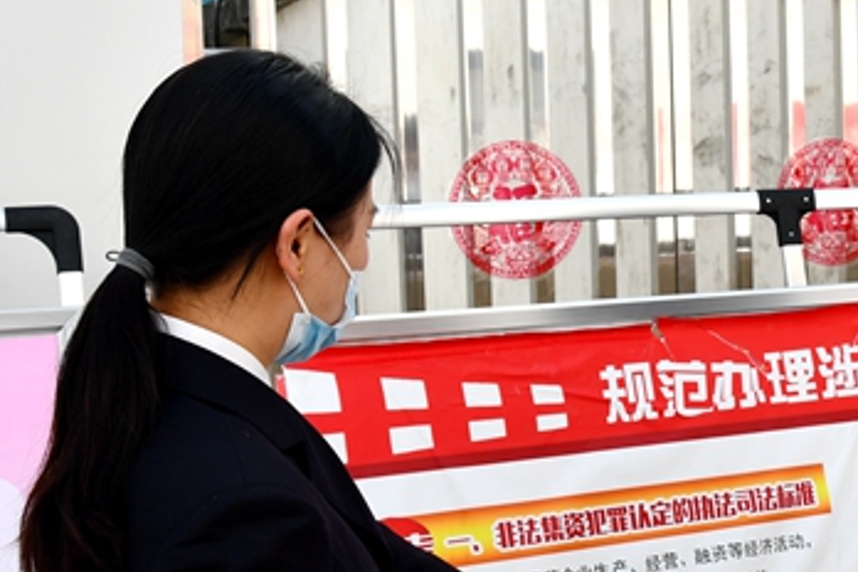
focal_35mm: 69
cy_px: 369
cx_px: 786
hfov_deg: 28.1
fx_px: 1644
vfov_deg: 19.7
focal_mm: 20
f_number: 9
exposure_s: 1/320
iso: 160
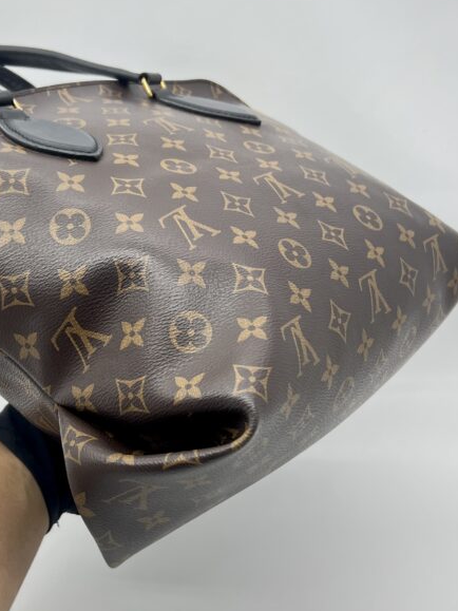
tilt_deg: -26.5
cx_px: 160
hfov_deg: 31.3
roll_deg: +0.3
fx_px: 812
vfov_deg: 41.2
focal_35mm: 46
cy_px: 339
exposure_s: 1/100
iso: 50
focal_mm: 5.7
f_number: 1.5
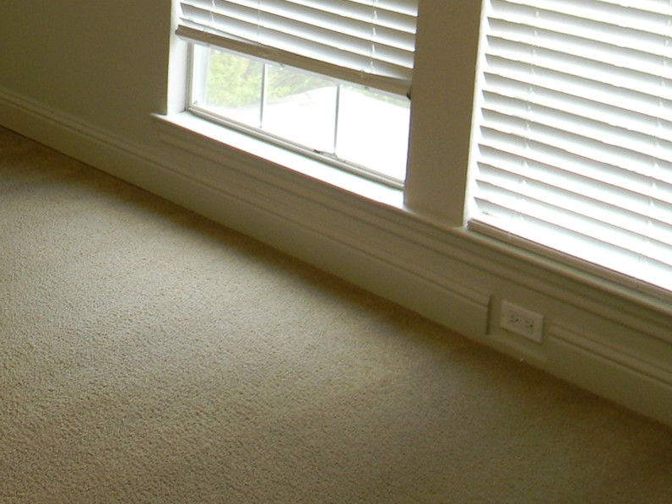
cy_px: -81
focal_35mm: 72
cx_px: -13
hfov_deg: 25.6
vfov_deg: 19.4
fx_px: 1398
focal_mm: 5
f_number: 3.5
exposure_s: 1/30
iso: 90
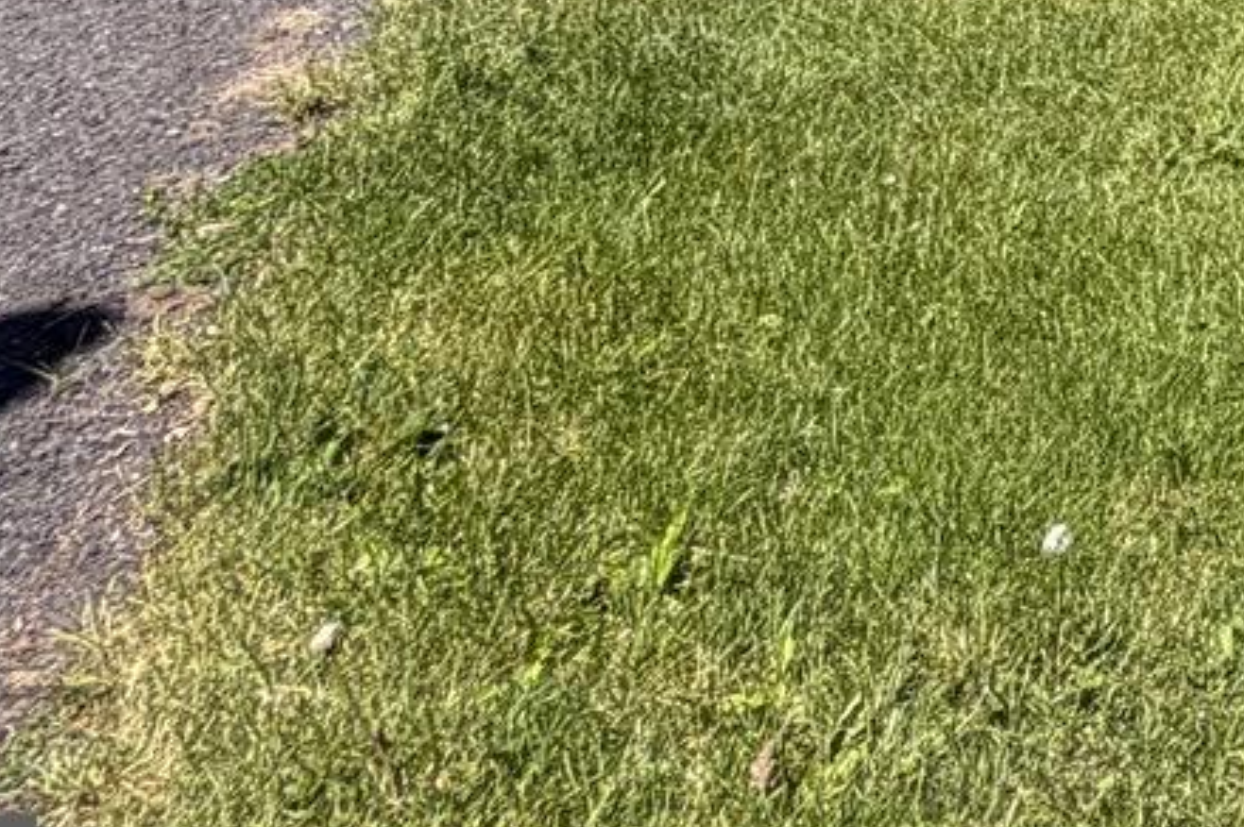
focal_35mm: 68
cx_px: 2230
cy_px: -1127
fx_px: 2348
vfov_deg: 14.1
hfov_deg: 20.7
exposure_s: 1/770
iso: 32
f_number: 2.2
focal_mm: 2.22
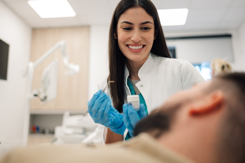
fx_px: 272
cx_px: 122
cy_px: 82
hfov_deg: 48.5
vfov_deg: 33.4
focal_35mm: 40
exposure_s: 1/160
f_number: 2
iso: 200
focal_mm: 40
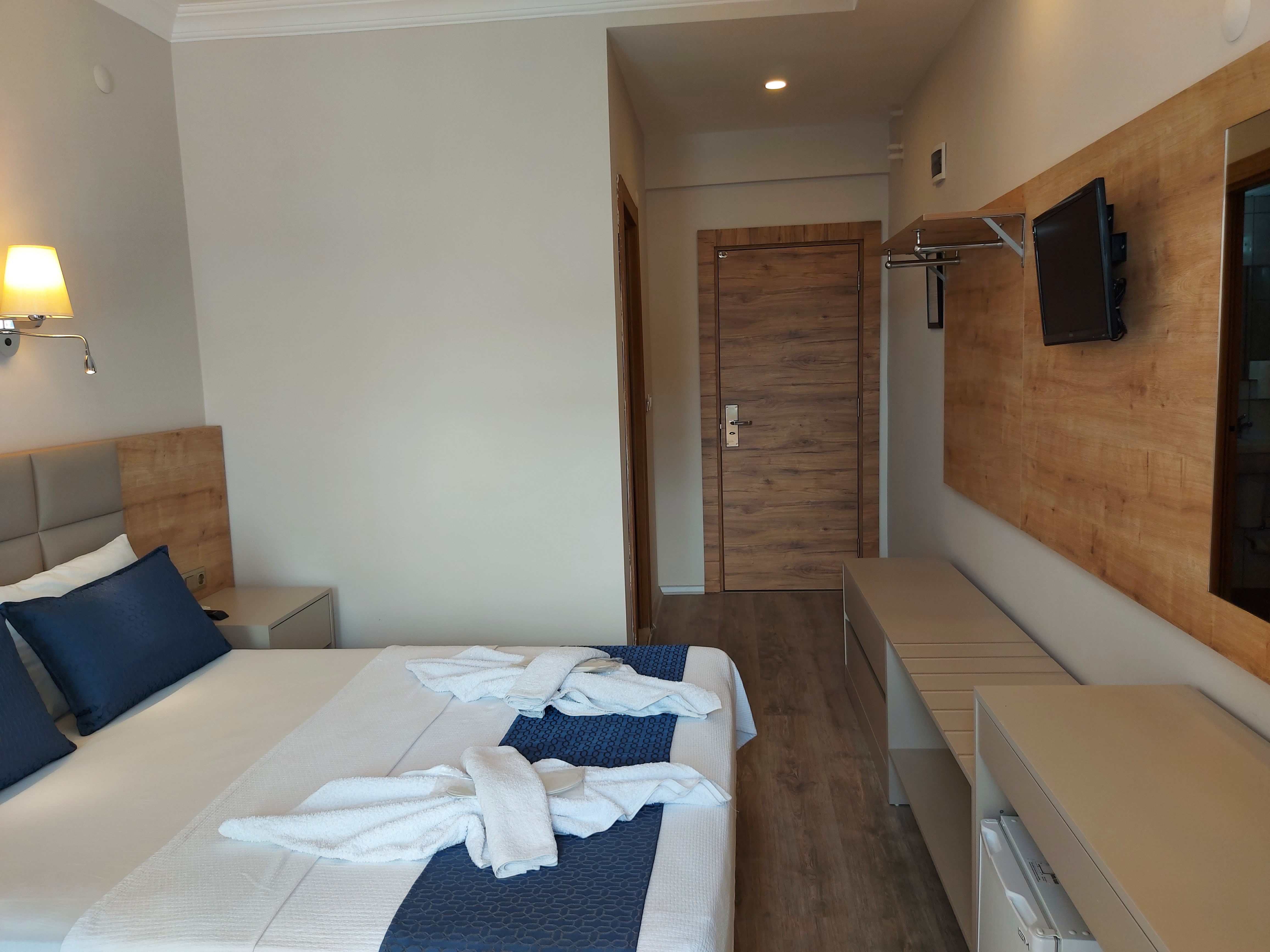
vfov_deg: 56.8
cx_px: 635
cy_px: 476
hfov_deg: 71.6
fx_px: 881
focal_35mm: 24
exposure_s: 1/60
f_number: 1.8
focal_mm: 5.23
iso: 40
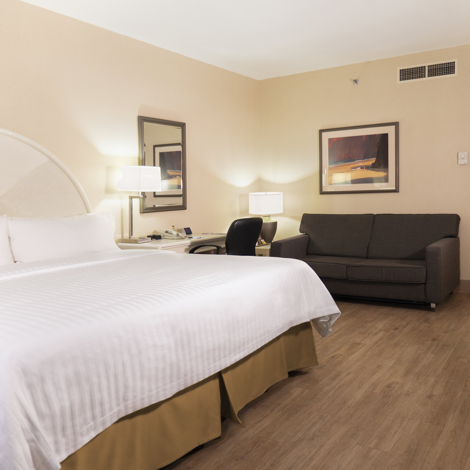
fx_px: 445
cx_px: 274
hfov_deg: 55.3
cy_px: 234
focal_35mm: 29
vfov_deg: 55.6
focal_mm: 12
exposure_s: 1/8
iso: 100
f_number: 2.8
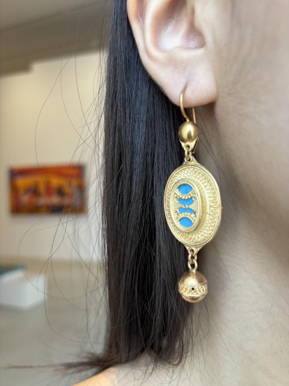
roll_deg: +1.0
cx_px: 144
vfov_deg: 67.3
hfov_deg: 53.1
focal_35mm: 26
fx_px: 289
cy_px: 193
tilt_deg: -1.3
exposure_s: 1/121
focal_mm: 5.96
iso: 100
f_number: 1.6
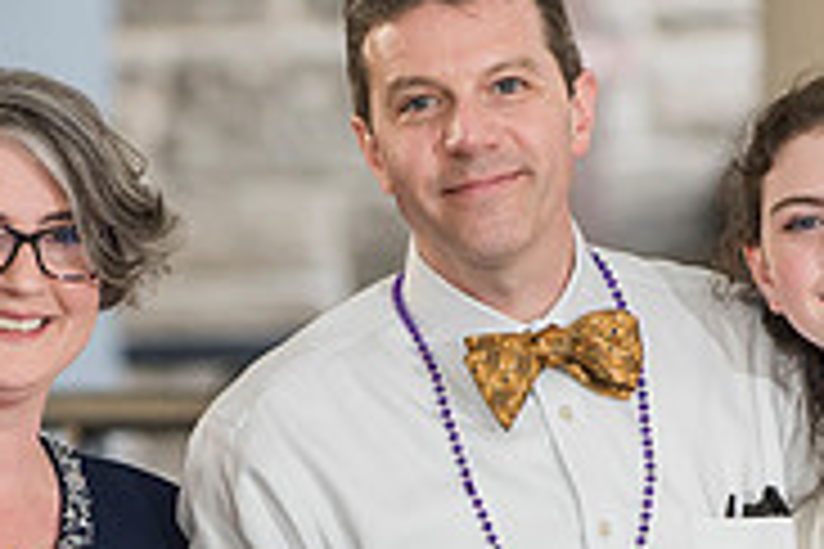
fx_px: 14877
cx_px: 470
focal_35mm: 650
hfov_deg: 3.2
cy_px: 611
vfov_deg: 2.1
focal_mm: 200
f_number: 3.5
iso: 1000
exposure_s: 1/160
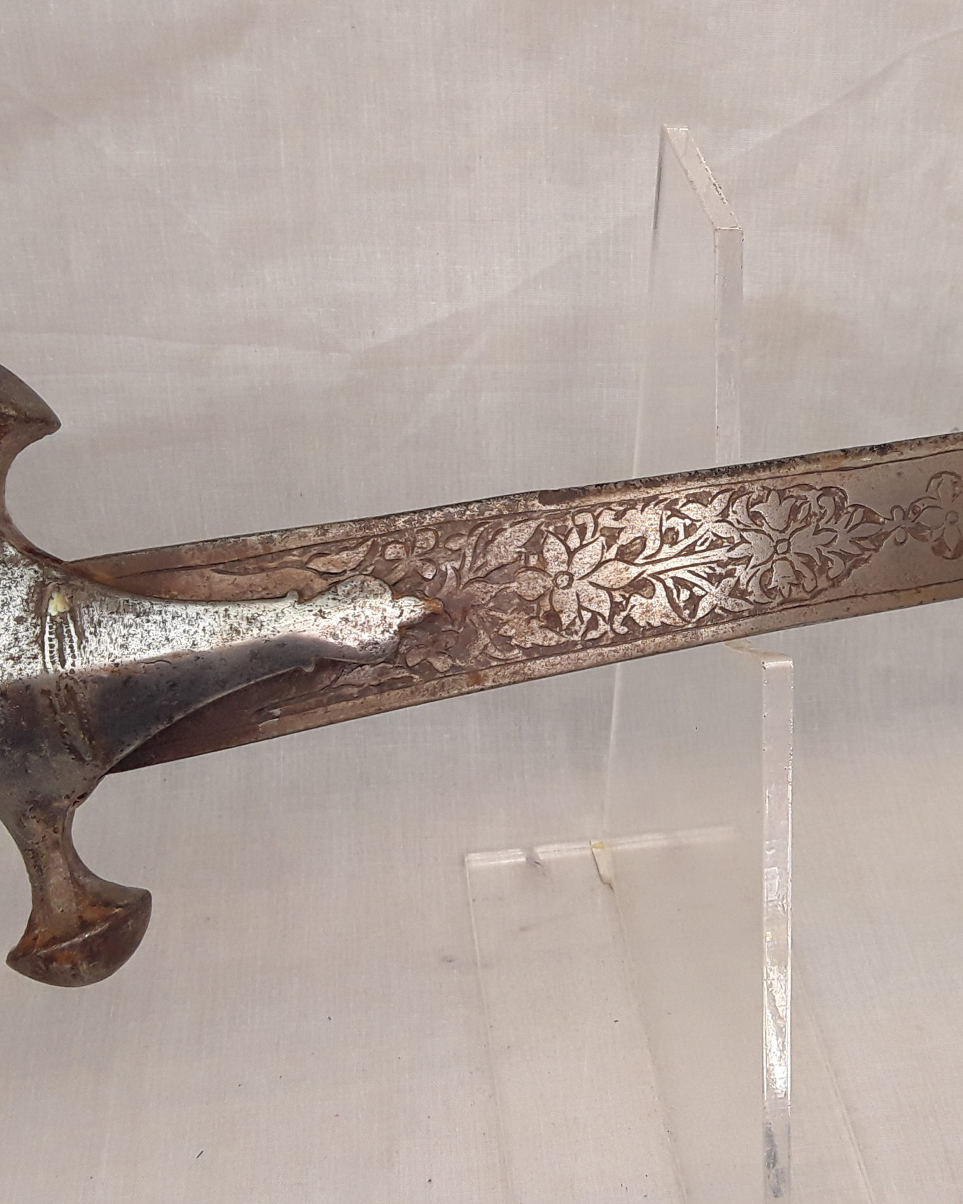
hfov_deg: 39.8
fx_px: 1283
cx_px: 748
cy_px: 589
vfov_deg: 50.3
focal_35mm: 36
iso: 40
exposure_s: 1/111
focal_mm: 2.91
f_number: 1.9
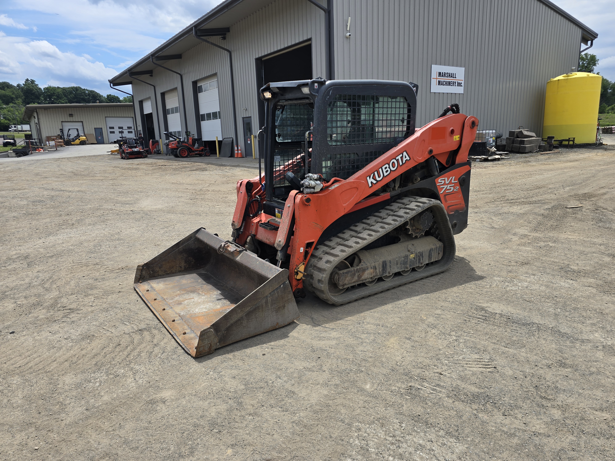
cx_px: 308
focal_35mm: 23
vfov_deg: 58.9
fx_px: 409
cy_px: 230
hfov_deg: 73.9
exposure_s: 1/1036
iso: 12
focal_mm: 6.3
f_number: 1.7
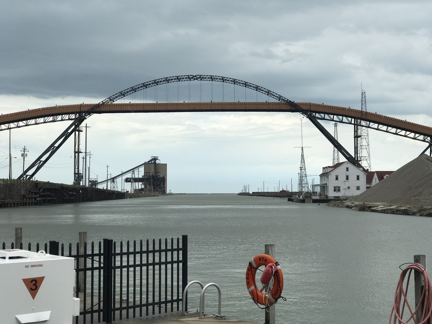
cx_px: 216
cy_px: 162
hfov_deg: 33.8
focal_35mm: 57
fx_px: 711
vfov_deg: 25.7
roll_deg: +0.1
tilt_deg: +1.7
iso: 20
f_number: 2.8
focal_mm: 6.6
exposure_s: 1/791
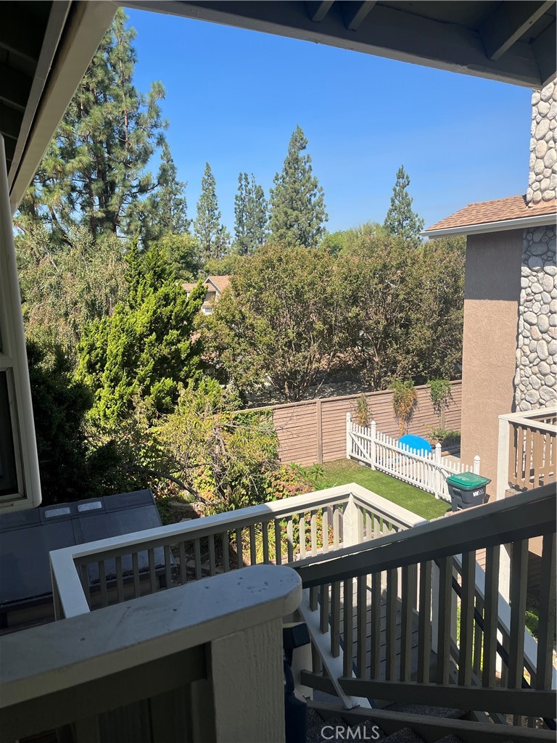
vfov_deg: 67.3
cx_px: 278
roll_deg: +1.6
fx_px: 558
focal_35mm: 26
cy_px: 372
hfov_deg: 53.1
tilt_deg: -7.9
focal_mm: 5.1
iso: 50
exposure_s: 1/2179
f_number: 1.6
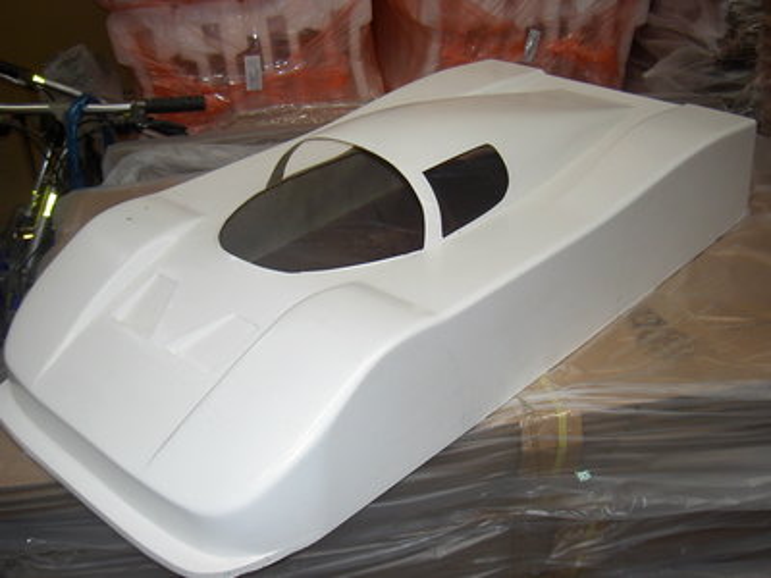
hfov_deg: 47.9
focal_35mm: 39
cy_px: 289
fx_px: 869
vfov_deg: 36.8
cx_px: 386
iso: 100
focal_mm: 8
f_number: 2.8
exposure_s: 1/59.5
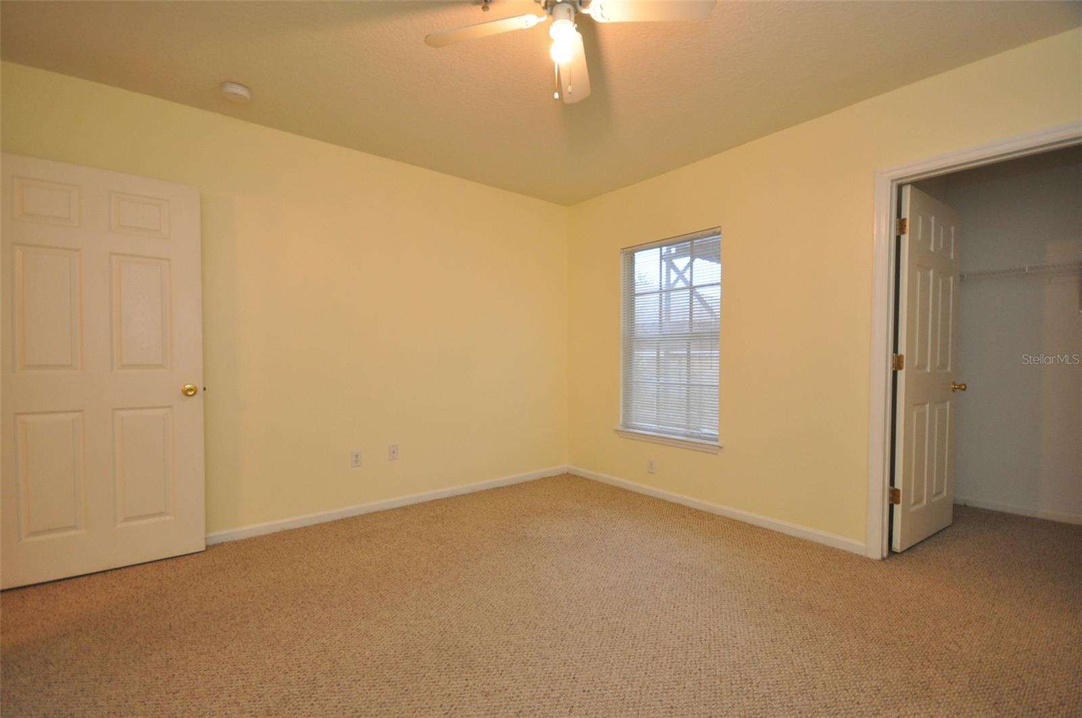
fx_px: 450
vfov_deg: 77.2
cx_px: 541
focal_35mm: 15
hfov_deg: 100.5
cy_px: 359
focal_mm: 10
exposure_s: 1/60
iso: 800
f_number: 4
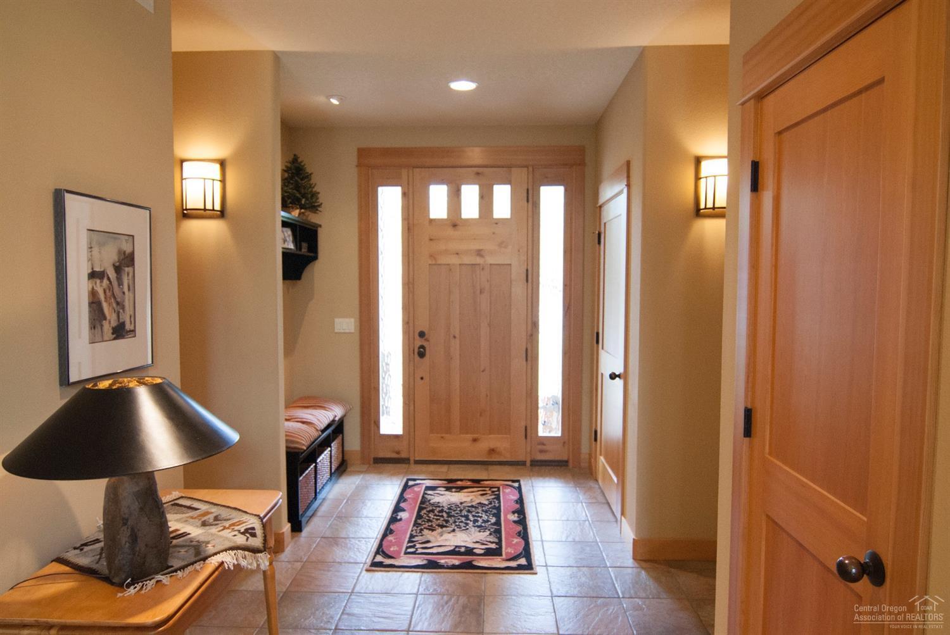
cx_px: 475
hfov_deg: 73.7
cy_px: 318
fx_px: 634
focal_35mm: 24
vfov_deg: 53.2
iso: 400
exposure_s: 1/30
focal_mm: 16
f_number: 4
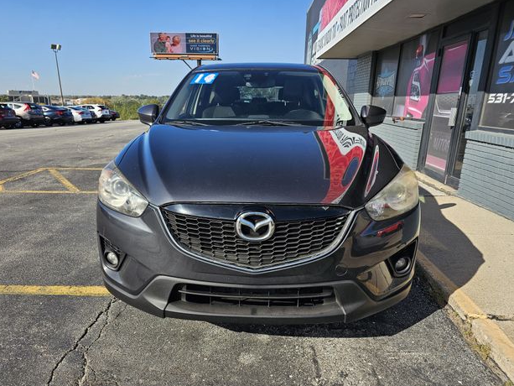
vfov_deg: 56.8
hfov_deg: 71.6
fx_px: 356
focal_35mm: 24
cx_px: 250
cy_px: 197
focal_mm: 6.3
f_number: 1.7
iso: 10
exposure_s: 1/516
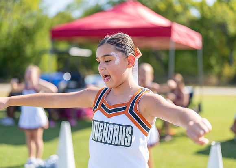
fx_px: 351
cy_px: 84
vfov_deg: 27.0
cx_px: 118
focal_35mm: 52
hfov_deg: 37.2
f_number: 1.2
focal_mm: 50
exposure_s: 1/2500
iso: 100
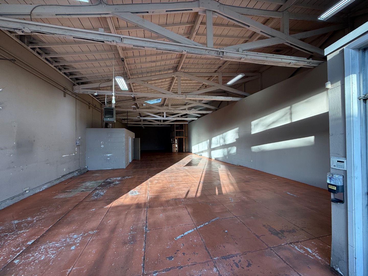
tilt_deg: +0.9
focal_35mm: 14
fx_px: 149
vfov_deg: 85.7
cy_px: 138
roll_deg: +0.9
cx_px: 184
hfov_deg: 102.1
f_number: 2.2
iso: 64
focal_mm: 2.22
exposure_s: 1/99
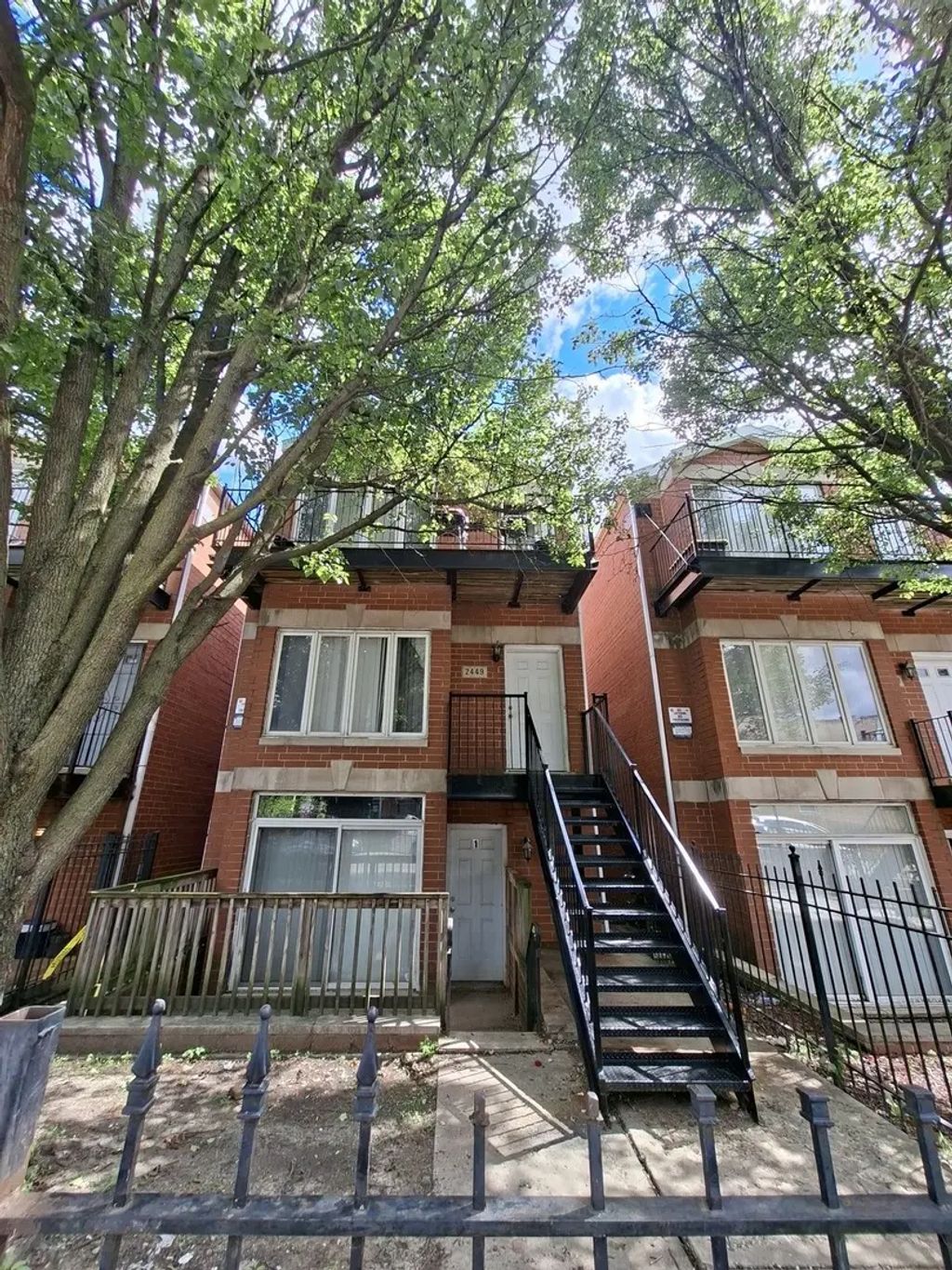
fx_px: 477
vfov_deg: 106.2
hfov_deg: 89.9
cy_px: 635
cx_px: 476
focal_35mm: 13
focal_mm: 1.74
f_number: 2.2
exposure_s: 1/264
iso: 40
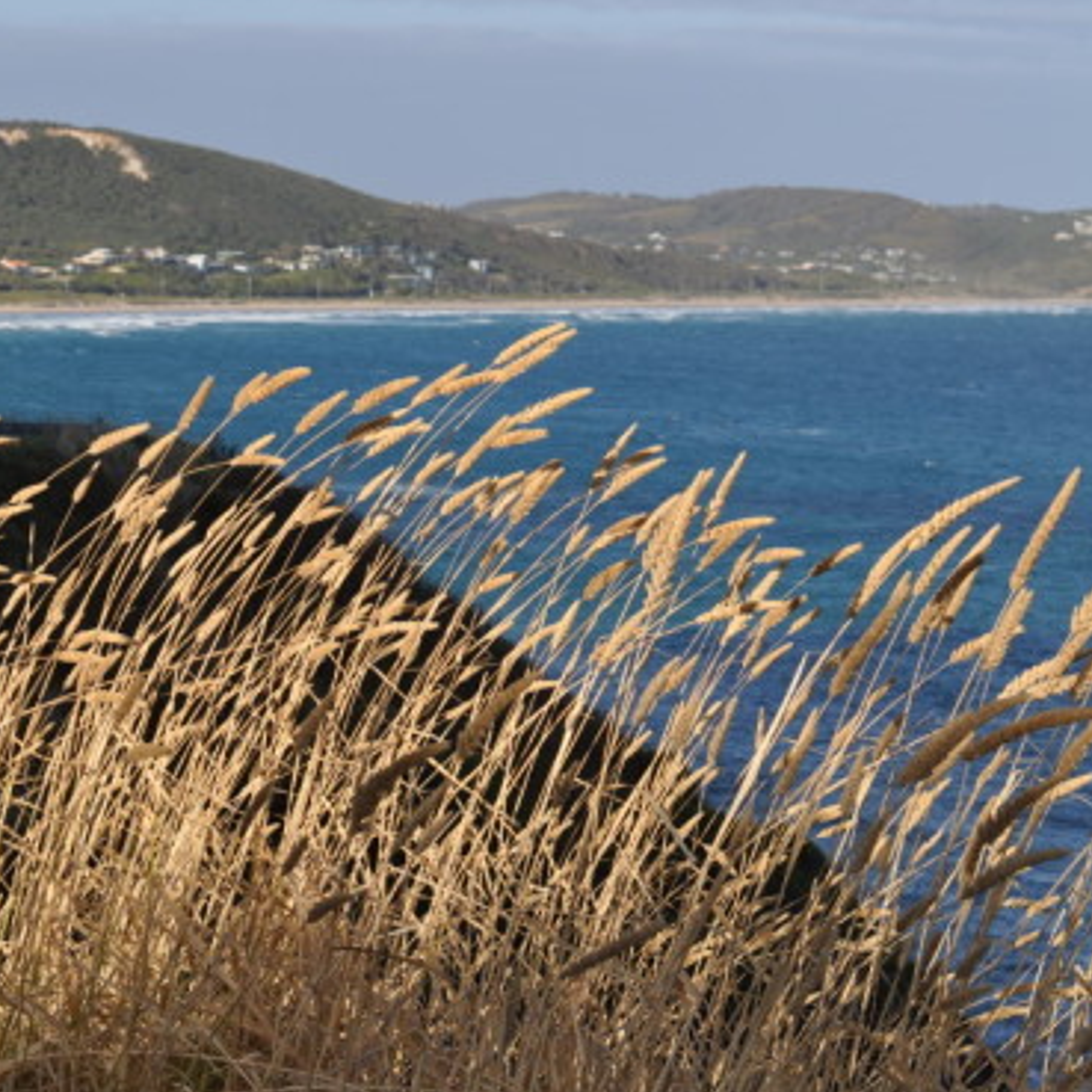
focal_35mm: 107
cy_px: 546
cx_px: 216
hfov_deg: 16.2
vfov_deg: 16.3
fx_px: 3819
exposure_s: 1/320
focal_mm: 50
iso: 200
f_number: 9
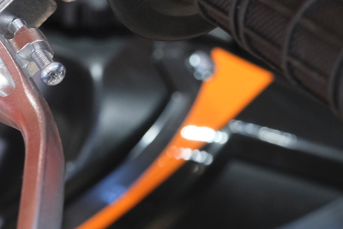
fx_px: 1115
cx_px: 1
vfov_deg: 11.6
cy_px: -10
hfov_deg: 17.1
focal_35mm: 117
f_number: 4
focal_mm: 30.8
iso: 1600
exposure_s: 1/100
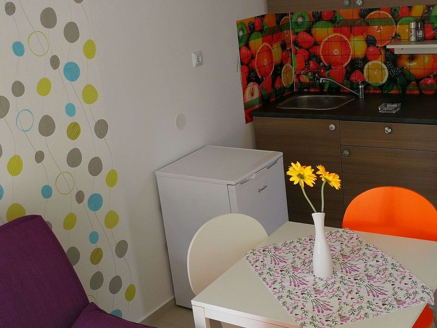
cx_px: 218
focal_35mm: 48
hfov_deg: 39.7
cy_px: 164
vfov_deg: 30.3
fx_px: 606
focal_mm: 3.95
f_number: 2.2
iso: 100
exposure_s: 1/60
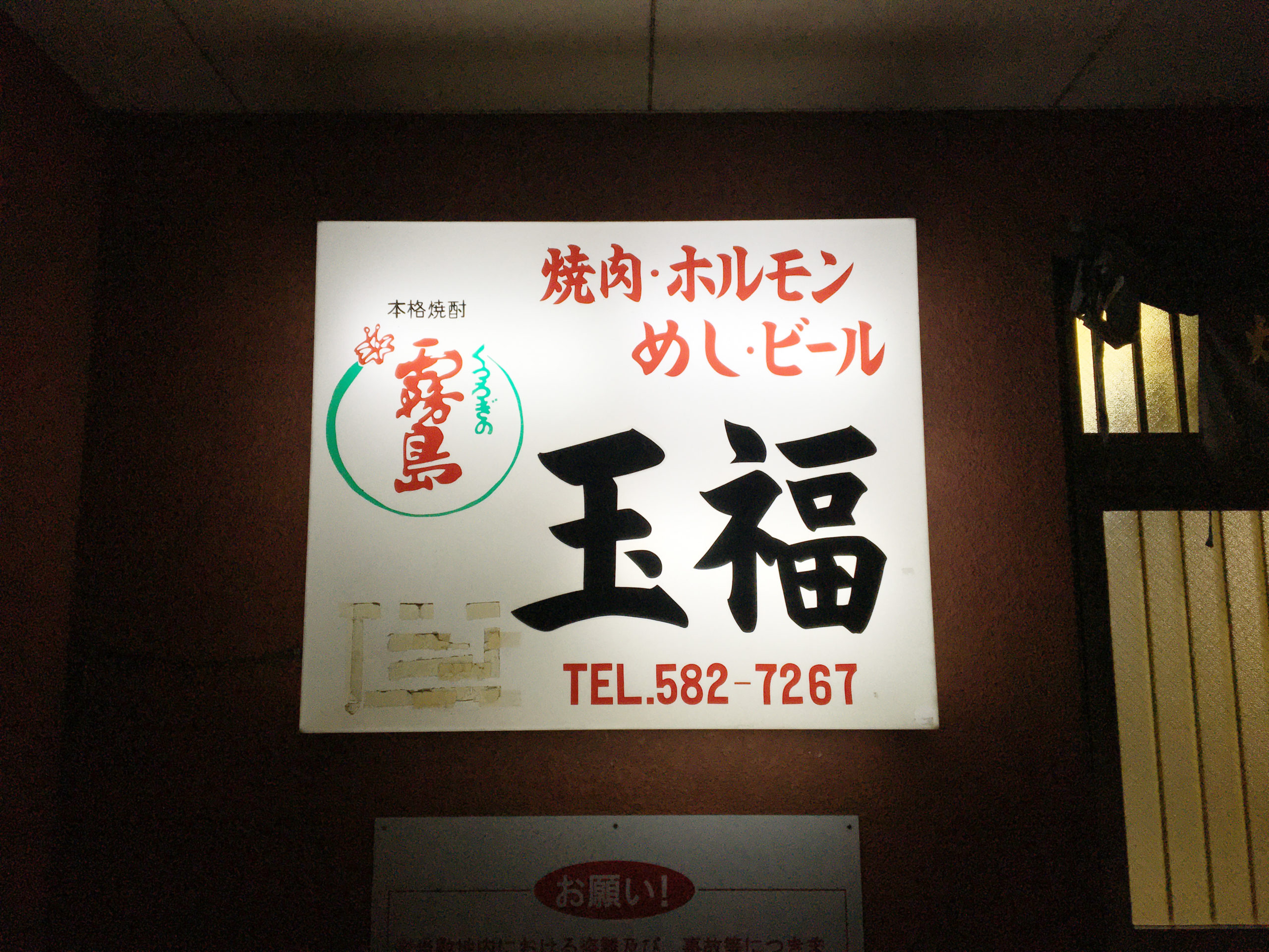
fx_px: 1063
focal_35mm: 29
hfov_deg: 61.7
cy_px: 476
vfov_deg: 48.2
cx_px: 634
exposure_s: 1/120
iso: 40
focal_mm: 4.15
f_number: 2.2
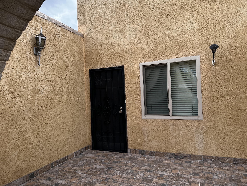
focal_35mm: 24
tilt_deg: -0.6
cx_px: 124
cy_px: 93
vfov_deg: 56.8
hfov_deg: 71.6
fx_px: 171
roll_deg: +3.2
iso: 80
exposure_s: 1/704
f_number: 1.78
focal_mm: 6.86
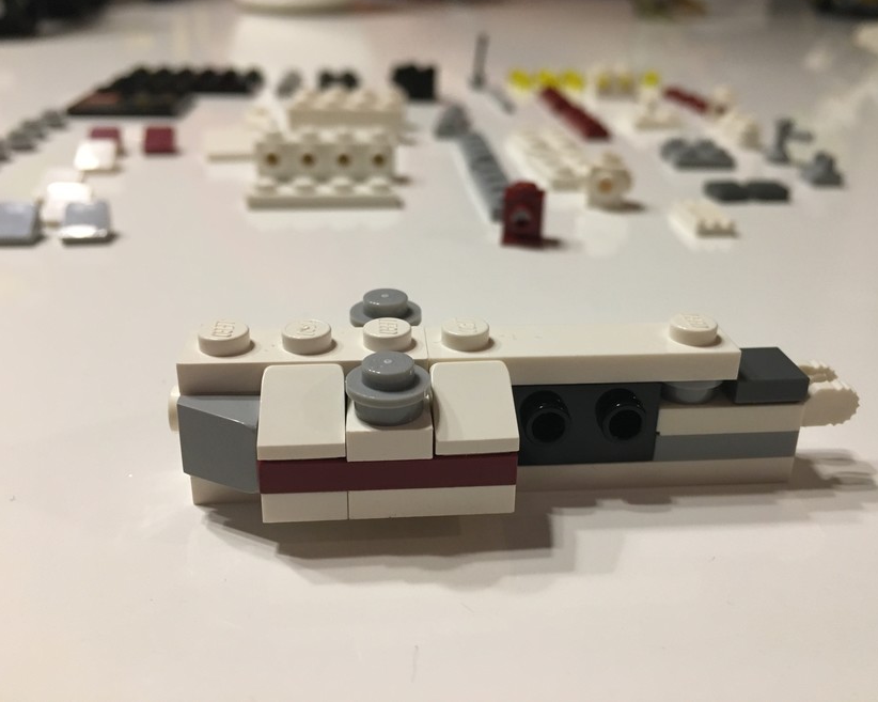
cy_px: 342
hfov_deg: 57.1
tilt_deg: -26.1
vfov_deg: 47.1
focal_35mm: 31
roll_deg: -1.6
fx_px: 805
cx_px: 476
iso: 160
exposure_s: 1/33
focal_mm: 4.15
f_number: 2.2
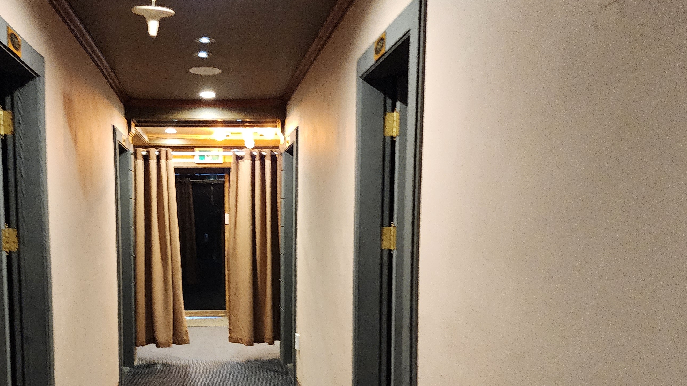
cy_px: 283
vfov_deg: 30.0
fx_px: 710
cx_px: 243
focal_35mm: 39
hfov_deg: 50.9
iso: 800
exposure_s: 1/60
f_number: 1.8
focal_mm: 6.4
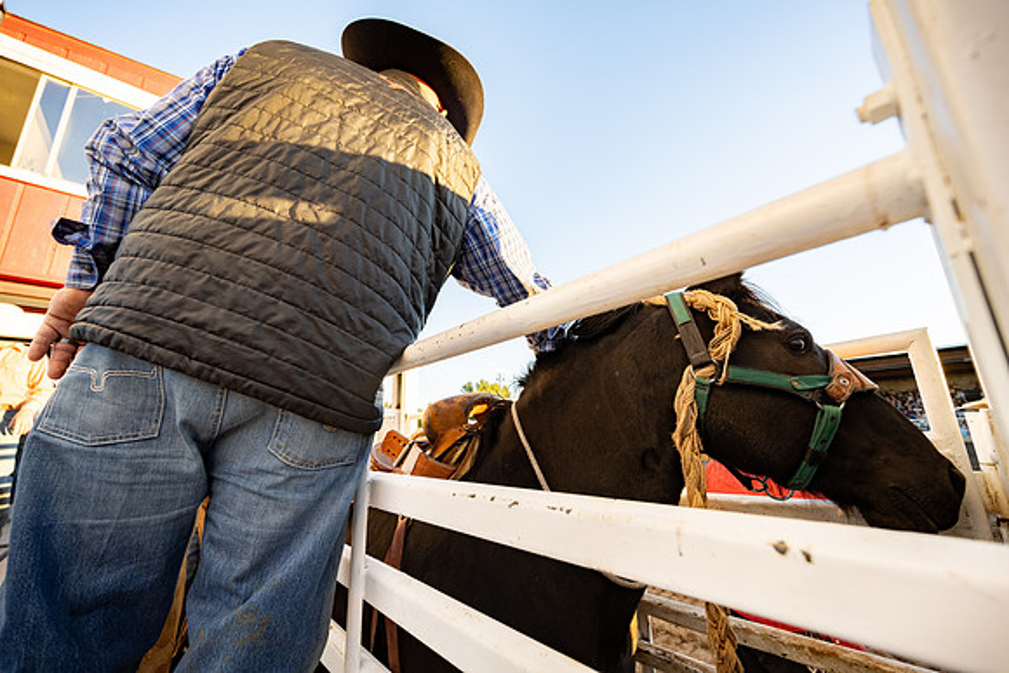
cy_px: 336
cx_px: 504
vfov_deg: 81.2
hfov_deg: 104.2
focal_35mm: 14
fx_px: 392
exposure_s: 1/250
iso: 200
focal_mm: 14
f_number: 4
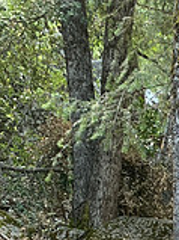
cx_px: 300
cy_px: 389
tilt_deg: -4.6
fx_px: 656
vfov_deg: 17.8
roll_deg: +0.3
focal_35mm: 95
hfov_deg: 14.1
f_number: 1.8
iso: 100
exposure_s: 1/60
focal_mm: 4.25
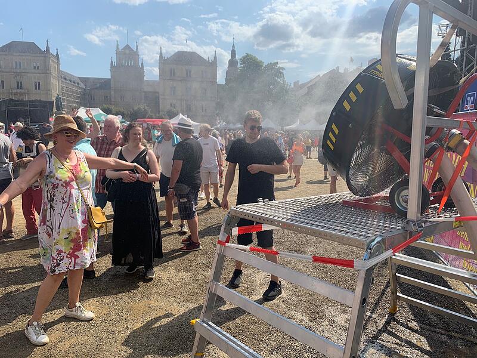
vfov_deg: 53.1
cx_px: 238
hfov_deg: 67.3
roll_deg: +1.0
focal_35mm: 26
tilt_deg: -6.5
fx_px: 358
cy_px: 179
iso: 25
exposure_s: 1/2364
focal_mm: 4.25
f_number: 1.8
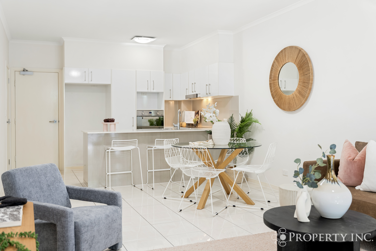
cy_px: 122
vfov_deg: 38.5
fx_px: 359
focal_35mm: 34
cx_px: 183
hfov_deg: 55.2
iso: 320
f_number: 2.8
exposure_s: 1/13
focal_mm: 33.4
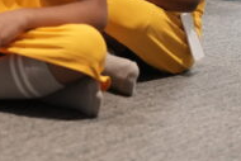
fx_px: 1353
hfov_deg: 9.9
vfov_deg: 6.6
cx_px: -117
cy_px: -157
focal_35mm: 202
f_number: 3.2
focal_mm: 50
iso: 2000
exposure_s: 1/100
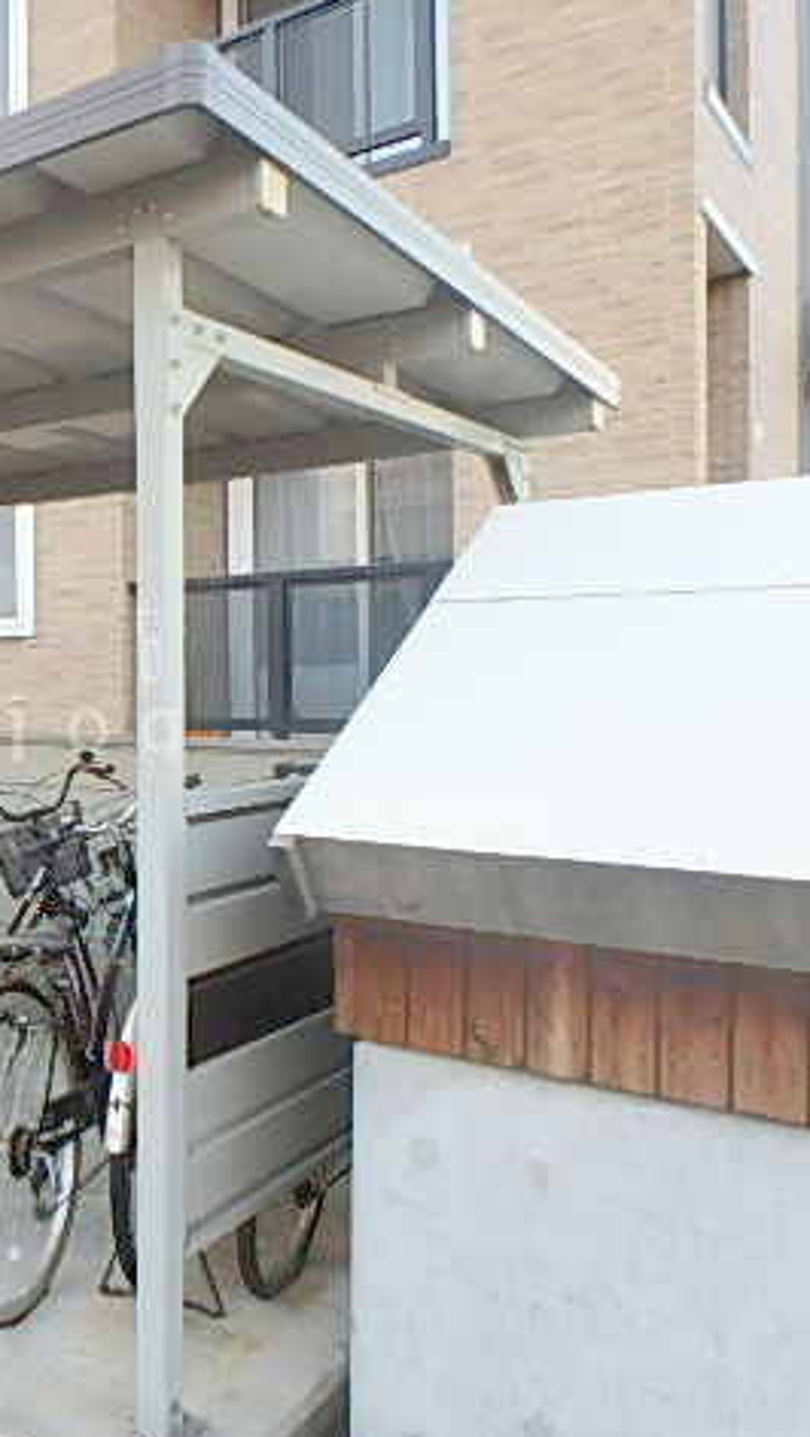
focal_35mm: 31
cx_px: -12
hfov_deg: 34.2
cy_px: 725
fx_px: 1182
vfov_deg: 62.6
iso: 200
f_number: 3.5
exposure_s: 1/40
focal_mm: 3.7
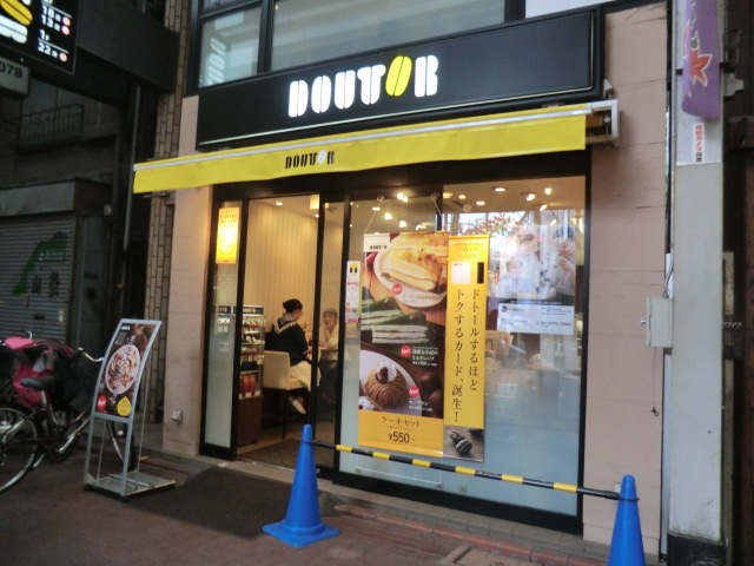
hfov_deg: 71.6
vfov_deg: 56.8
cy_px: 283
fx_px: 523
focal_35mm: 24
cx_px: 377
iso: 250
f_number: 3.2
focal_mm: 4.3
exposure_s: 1/60
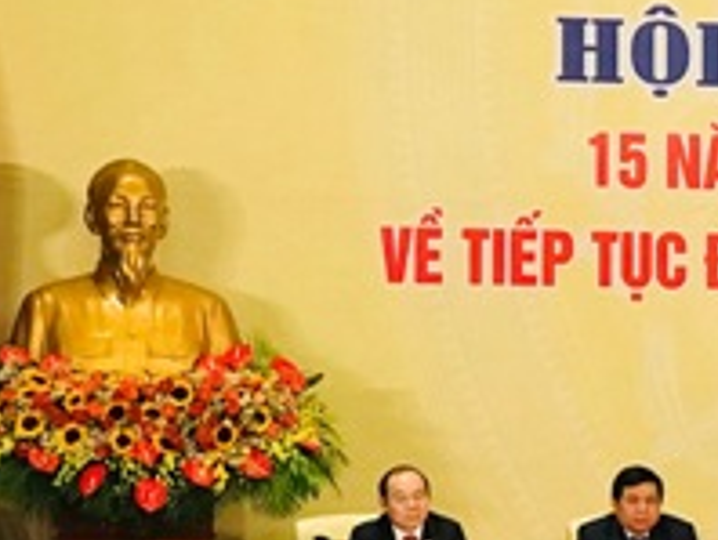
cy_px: 304
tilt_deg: +3.5
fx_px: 3821
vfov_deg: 8.1
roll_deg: +0.5
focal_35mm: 184
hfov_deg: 10.4
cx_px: 1030
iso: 250
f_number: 2.8
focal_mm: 6.6
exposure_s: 1/50
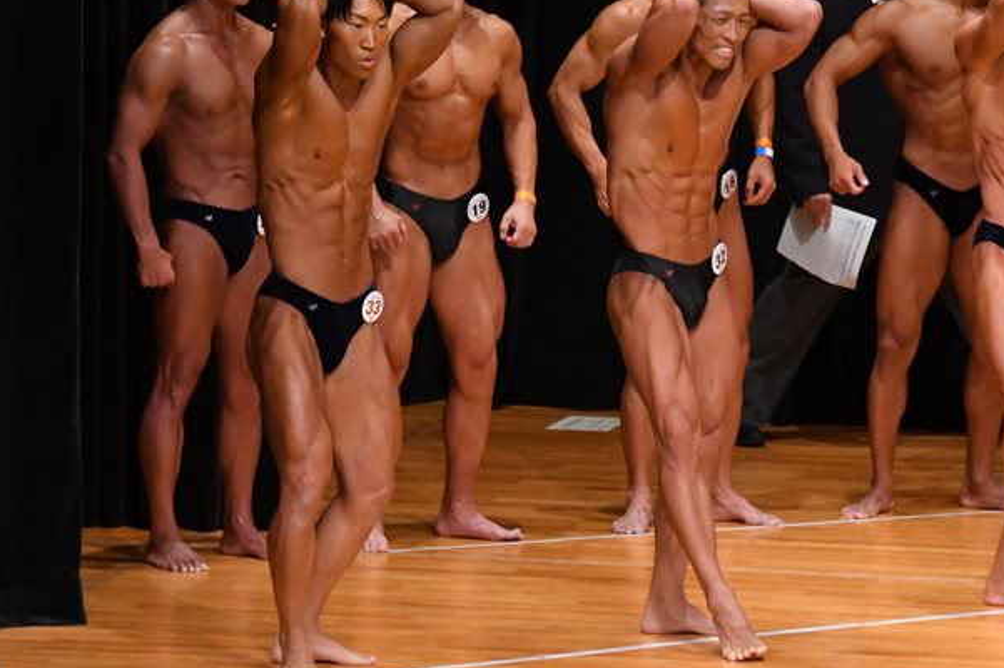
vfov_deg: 3.9
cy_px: 329
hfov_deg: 5.9
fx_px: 9700
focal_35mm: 348
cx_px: 550
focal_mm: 180
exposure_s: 1/400
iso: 5000
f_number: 5.6
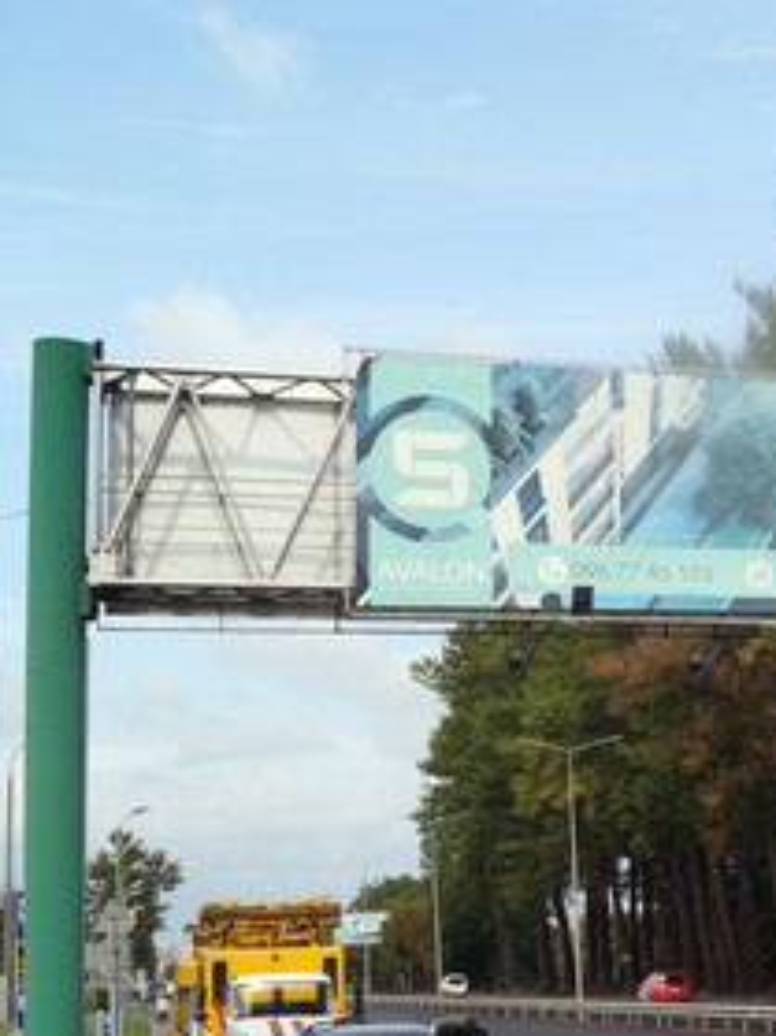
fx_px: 1944
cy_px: 648
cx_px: 1062
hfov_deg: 20.3
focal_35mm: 65
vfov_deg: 29.7
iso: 100
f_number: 5.6
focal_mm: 18
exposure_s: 1/320
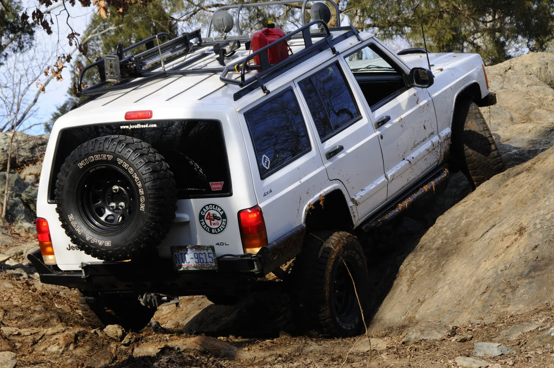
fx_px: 2190
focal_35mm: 142
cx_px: 277
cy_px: 184
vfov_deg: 9.6
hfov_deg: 14.4
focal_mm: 95
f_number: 11
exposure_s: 1/60
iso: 200
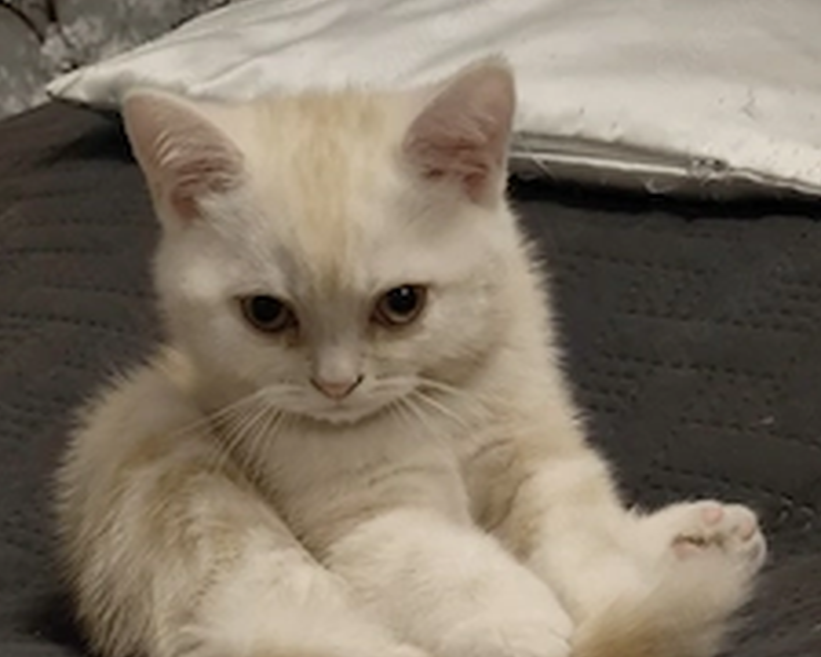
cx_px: 277
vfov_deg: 19.3
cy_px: 610
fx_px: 1895
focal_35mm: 78
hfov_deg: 24.3
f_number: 1.9
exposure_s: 1/50.3
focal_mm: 6.92
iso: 640
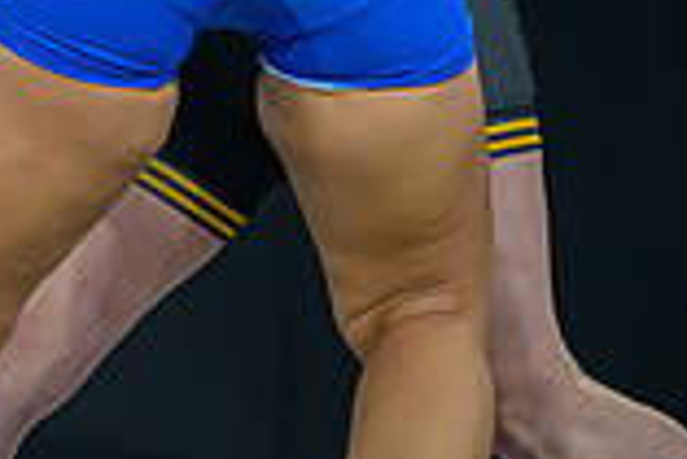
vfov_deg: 1.5
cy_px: 9
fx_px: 17534
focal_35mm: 918
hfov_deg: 2.2
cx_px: -50
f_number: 2.8
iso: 4000
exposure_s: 1/800
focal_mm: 200
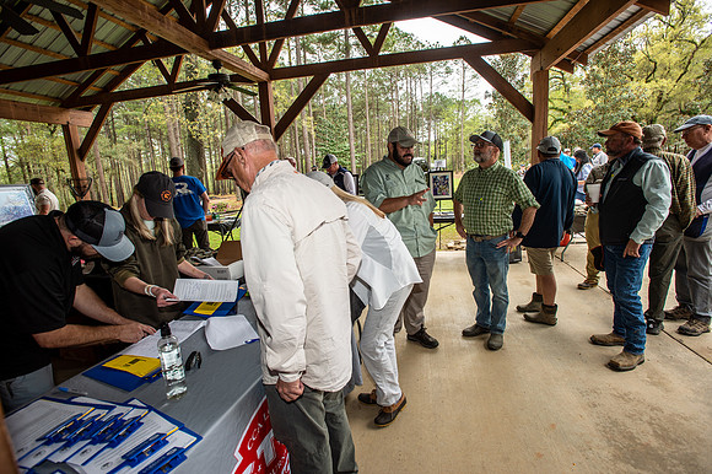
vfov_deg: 70.4
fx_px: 336
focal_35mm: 17
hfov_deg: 93.3
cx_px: 356
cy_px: 237
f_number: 5.6
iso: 400
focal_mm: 17
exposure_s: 1/100
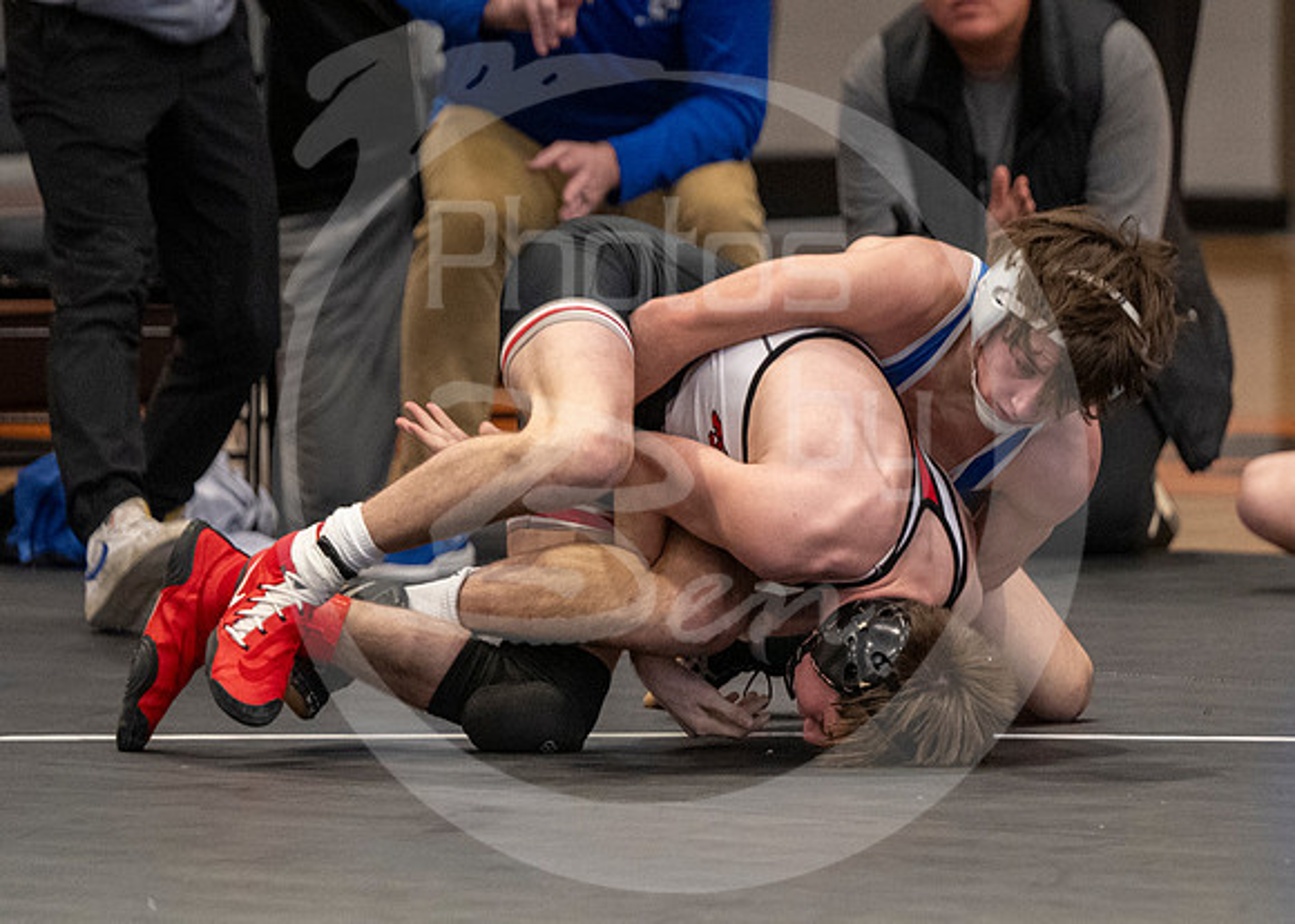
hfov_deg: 4.9
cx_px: 788
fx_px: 15079
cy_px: 1033
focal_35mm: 410
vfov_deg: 3.5
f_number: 2.8
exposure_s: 1/1000
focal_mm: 175
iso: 3200
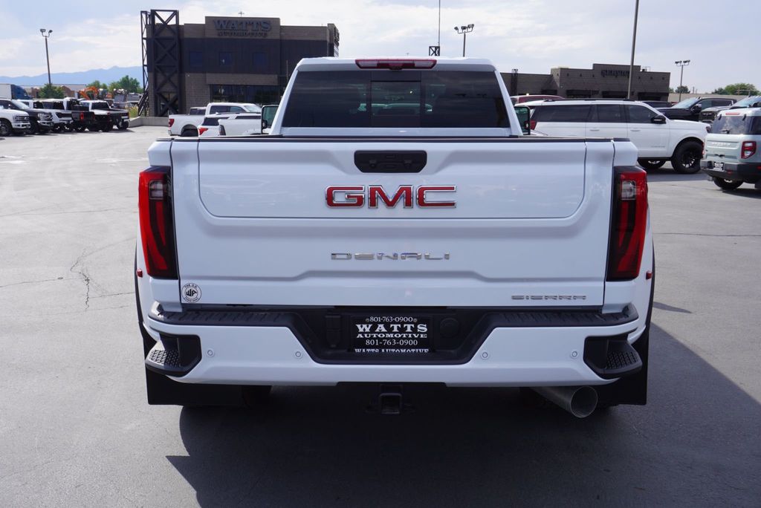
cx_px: 380
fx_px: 698
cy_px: 254
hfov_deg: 57.2
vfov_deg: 40.0
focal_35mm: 33
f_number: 10
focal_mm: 22
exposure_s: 1/125
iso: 100
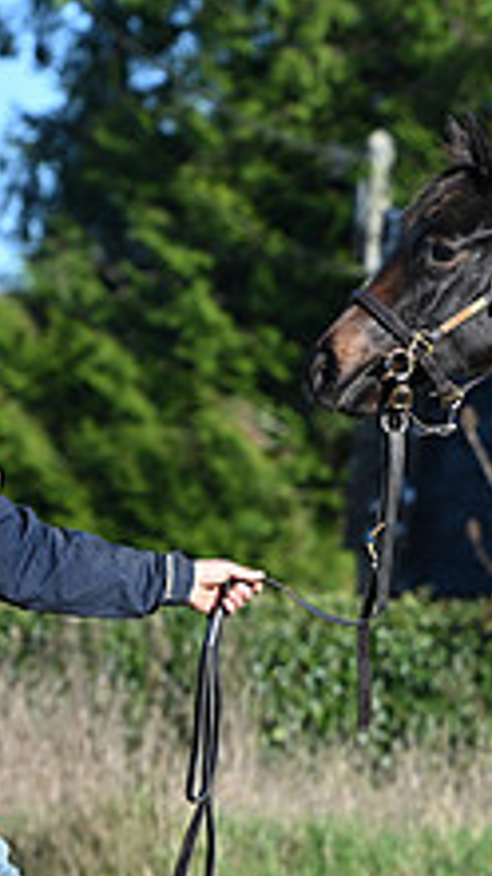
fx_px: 8621
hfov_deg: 3.2
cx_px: 964
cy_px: 624
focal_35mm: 371
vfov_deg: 5.8
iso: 280
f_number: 4.5
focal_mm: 135
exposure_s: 1/1250
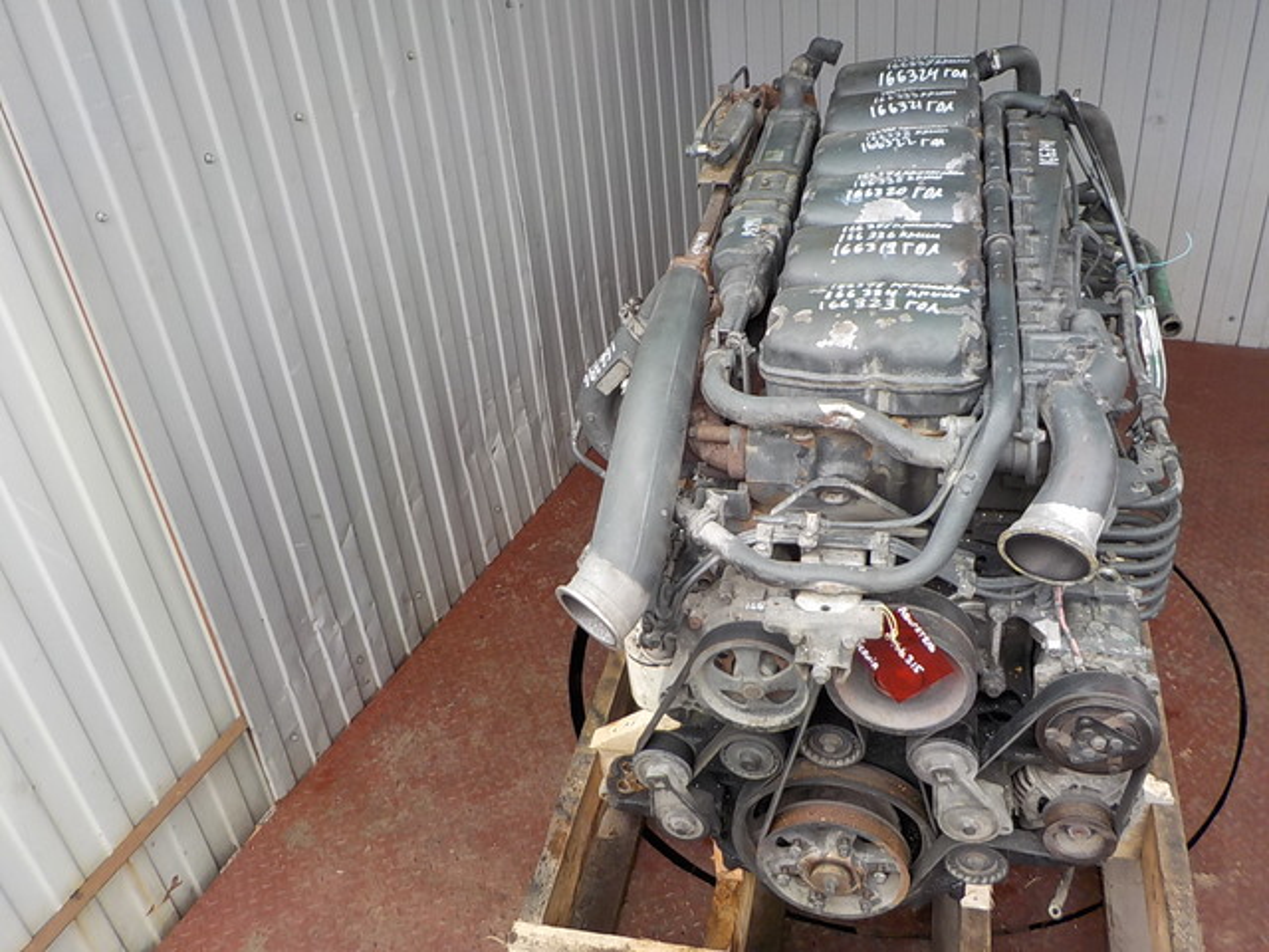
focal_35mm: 30
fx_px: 1100
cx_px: 634
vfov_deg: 46.8
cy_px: 476
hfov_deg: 60.0
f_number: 3.3
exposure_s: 1/40
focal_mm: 4.1
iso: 125
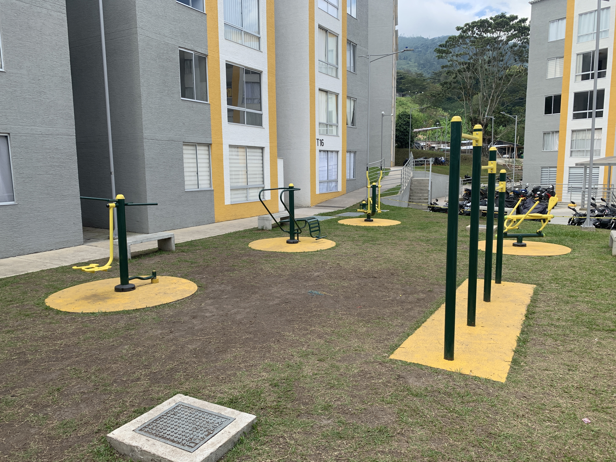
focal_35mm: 26
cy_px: 231
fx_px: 463
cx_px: 308
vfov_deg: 53.1
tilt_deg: -8.1
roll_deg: -0.6
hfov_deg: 67.3
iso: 25
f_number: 1.8
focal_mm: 4.25
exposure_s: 1/783
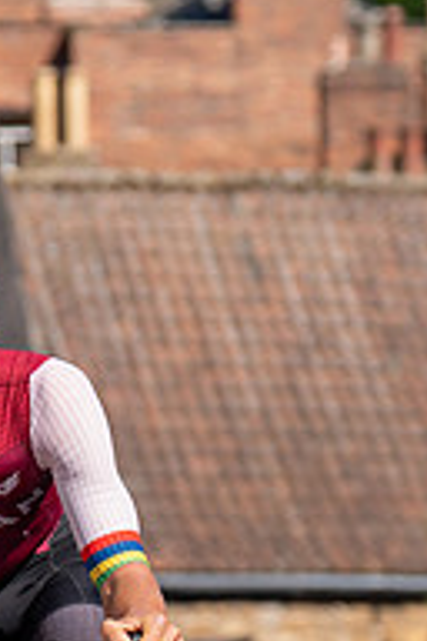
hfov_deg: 3.4
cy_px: 715
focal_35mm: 399
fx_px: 7098
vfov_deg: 5.2
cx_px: -141
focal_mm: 90
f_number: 3.5
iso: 125
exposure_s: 1/1000
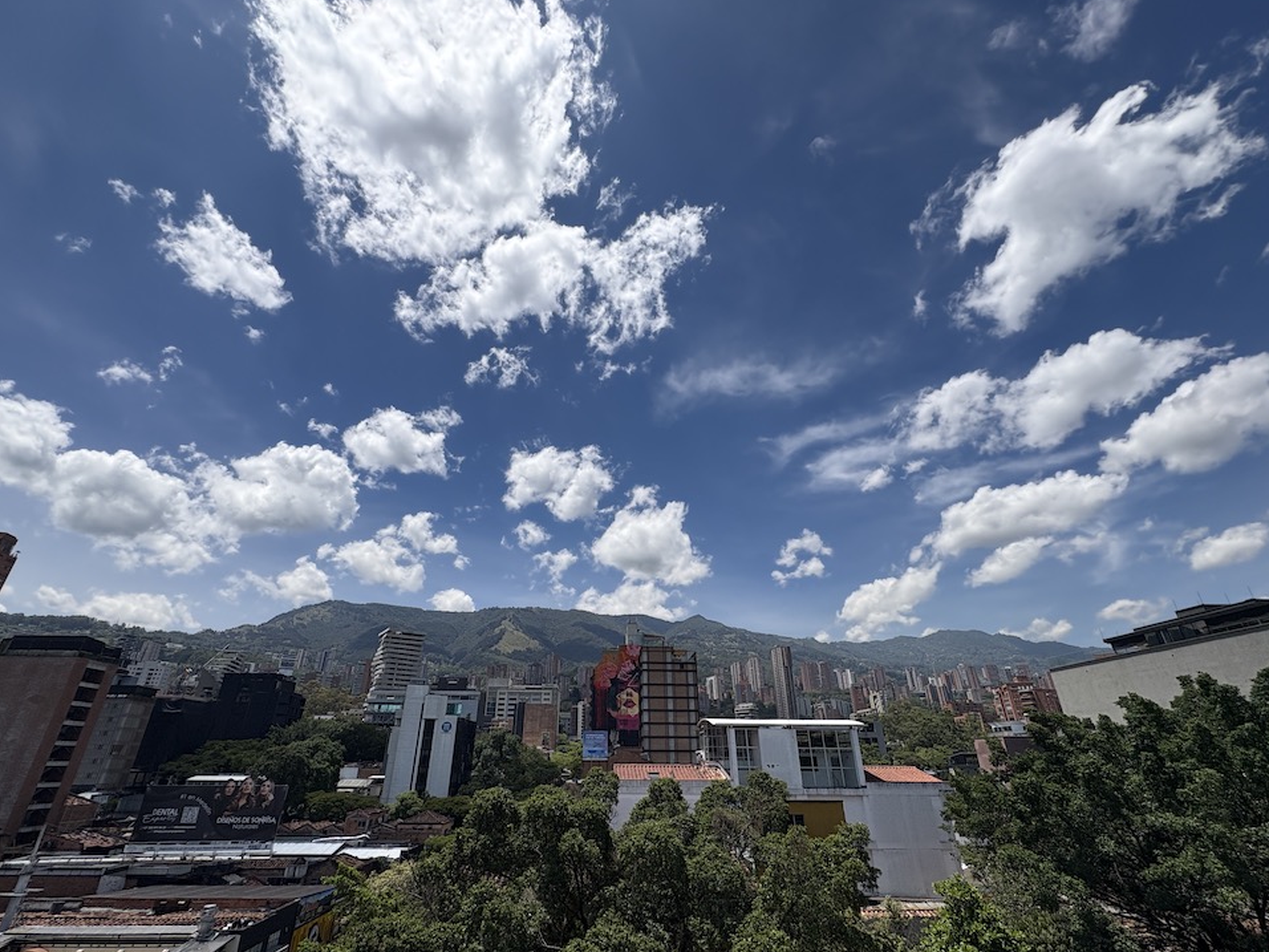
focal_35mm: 15
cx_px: 613
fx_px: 550
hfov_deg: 98.1
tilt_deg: +24.9
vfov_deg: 81.7
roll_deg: +0.1
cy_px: 506
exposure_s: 1/3106
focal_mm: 2.22
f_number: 2.2
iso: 50
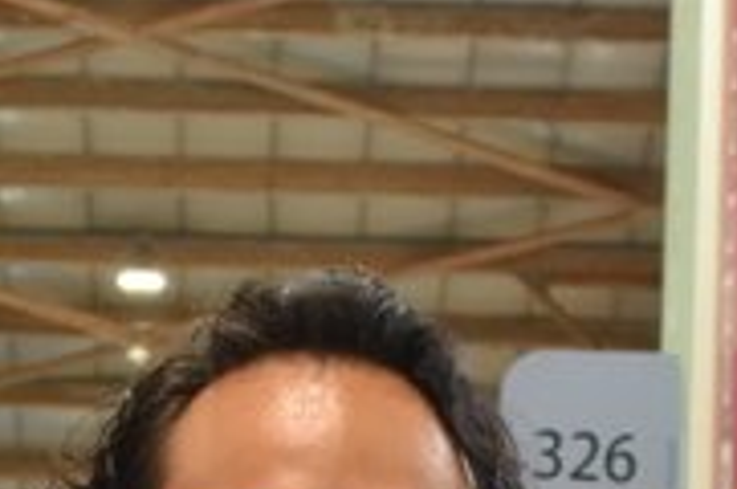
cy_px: 1394
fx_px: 5293
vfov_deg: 5.0
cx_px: 224
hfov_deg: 8.0
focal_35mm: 259
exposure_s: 1/80
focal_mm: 26
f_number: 4.2
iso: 800
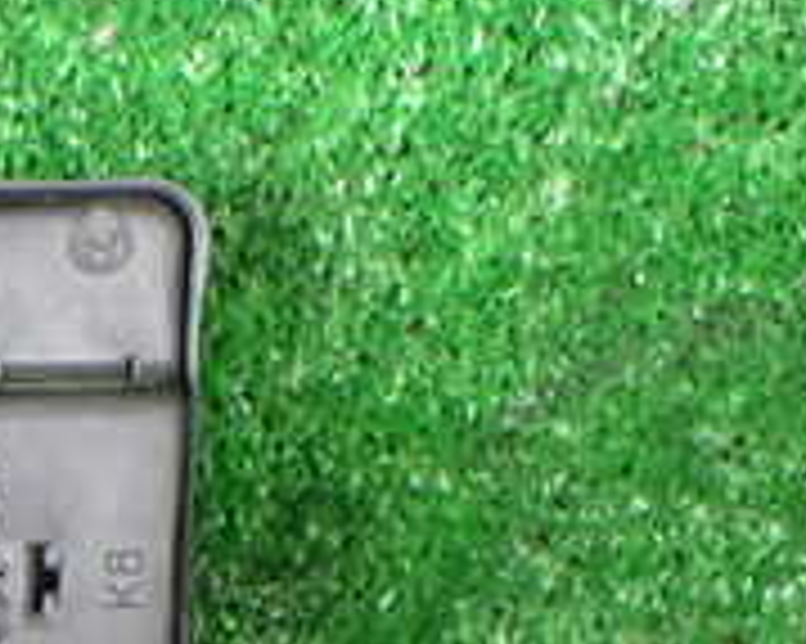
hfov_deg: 18.2
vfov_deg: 14.6
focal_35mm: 98
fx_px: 2336
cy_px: 977
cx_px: -261
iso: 800
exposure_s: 1/40
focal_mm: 5.4
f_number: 2.3
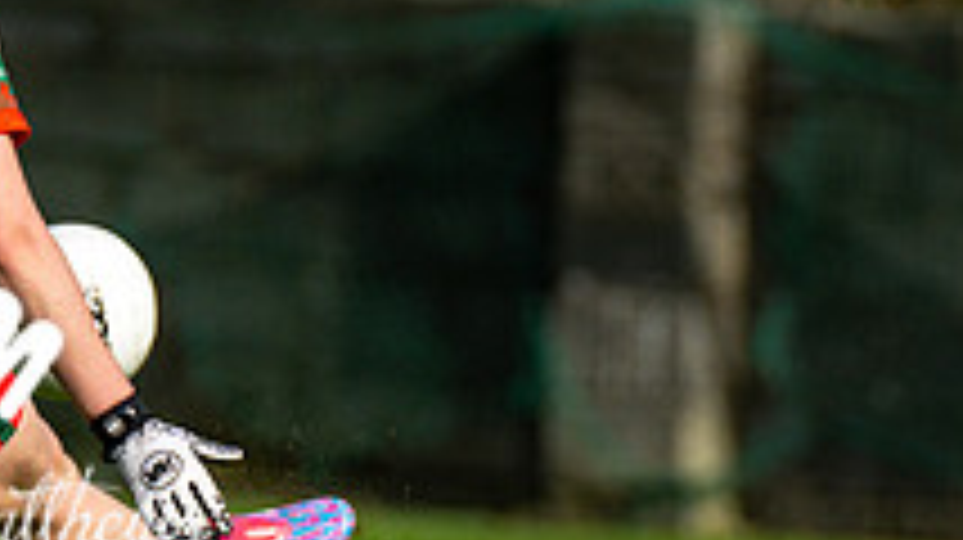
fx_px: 26103
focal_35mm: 1023
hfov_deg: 2.1
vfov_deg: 1.2
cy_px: 446
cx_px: -99
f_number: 2.8
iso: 180
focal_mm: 240
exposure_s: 1/4000
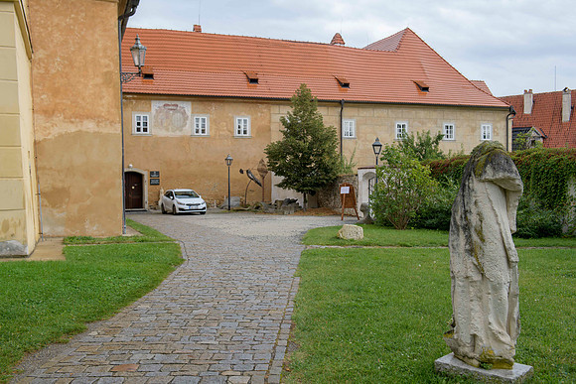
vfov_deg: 35.1
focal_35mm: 38
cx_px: 288
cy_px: 192
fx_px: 608
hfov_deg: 50.7
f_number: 7.1
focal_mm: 38
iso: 72
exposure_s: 1/80
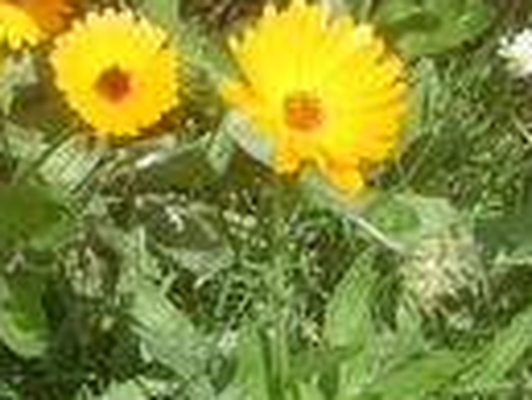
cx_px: -190
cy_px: -124
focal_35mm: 184
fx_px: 2830
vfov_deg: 8.0
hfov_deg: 10.5
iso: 50
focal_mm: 14.04
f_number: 6.7
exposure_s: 1/104
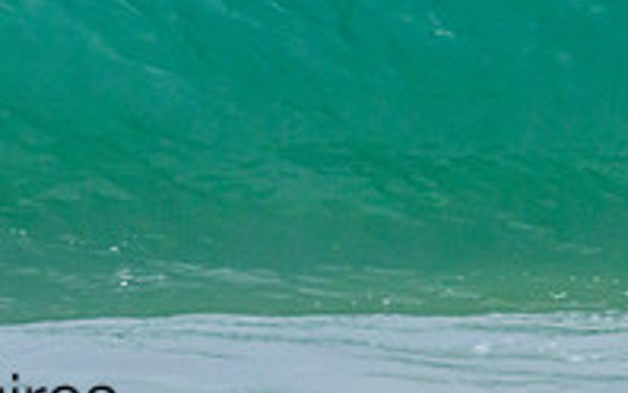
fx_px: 56084
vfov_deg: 0.4
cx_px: -125
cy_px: -353
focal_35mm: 3275
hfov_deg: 0.6
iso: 1400
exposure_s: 1/2000
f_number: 11
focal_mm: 800
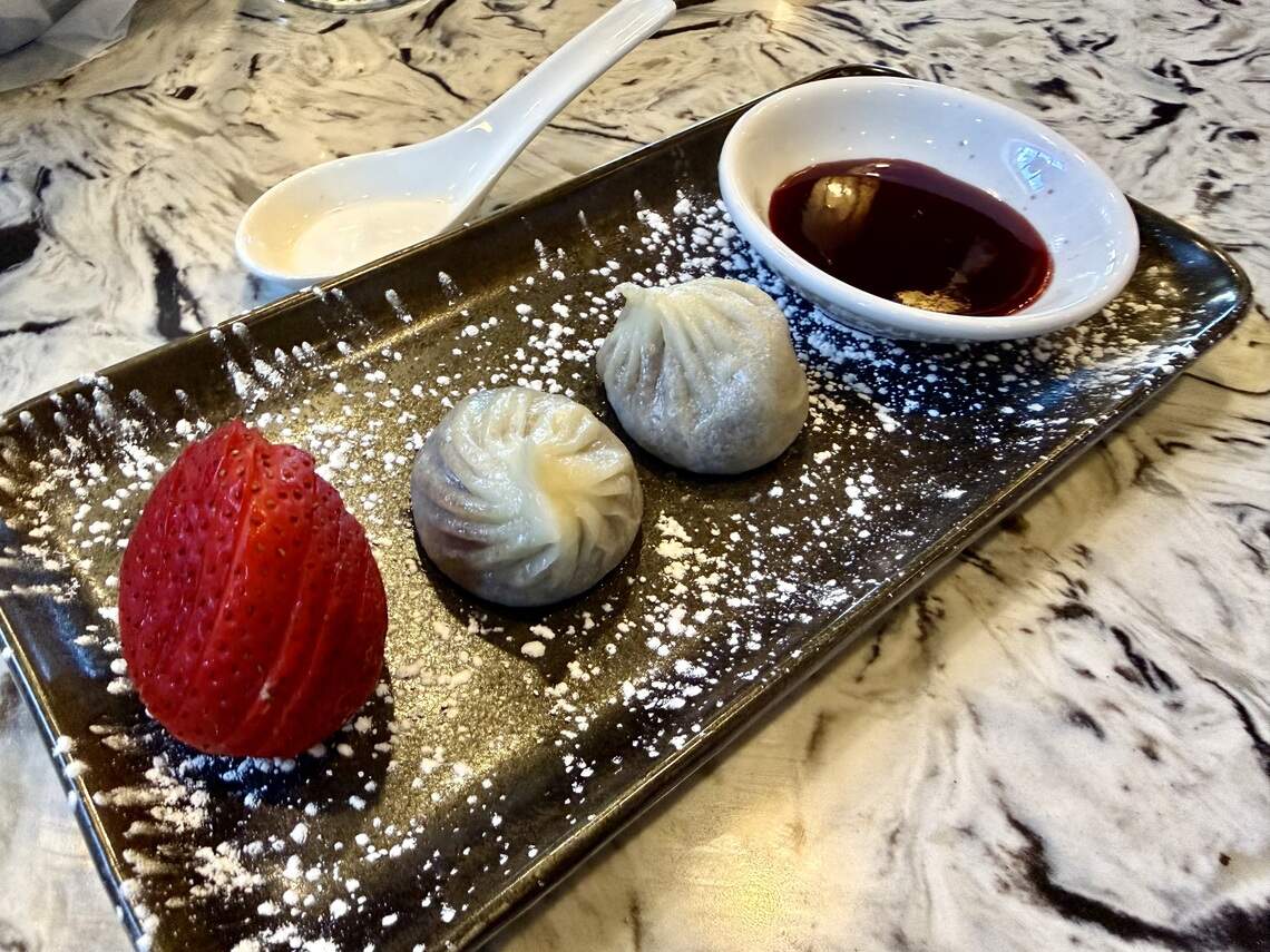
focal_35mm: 24
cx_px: 635
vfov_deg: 56.8
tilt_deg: -52.5
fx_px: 881
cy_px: 476
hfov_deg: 71.6
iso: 640
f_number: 2.2
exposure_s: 1/60
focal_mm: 2.22
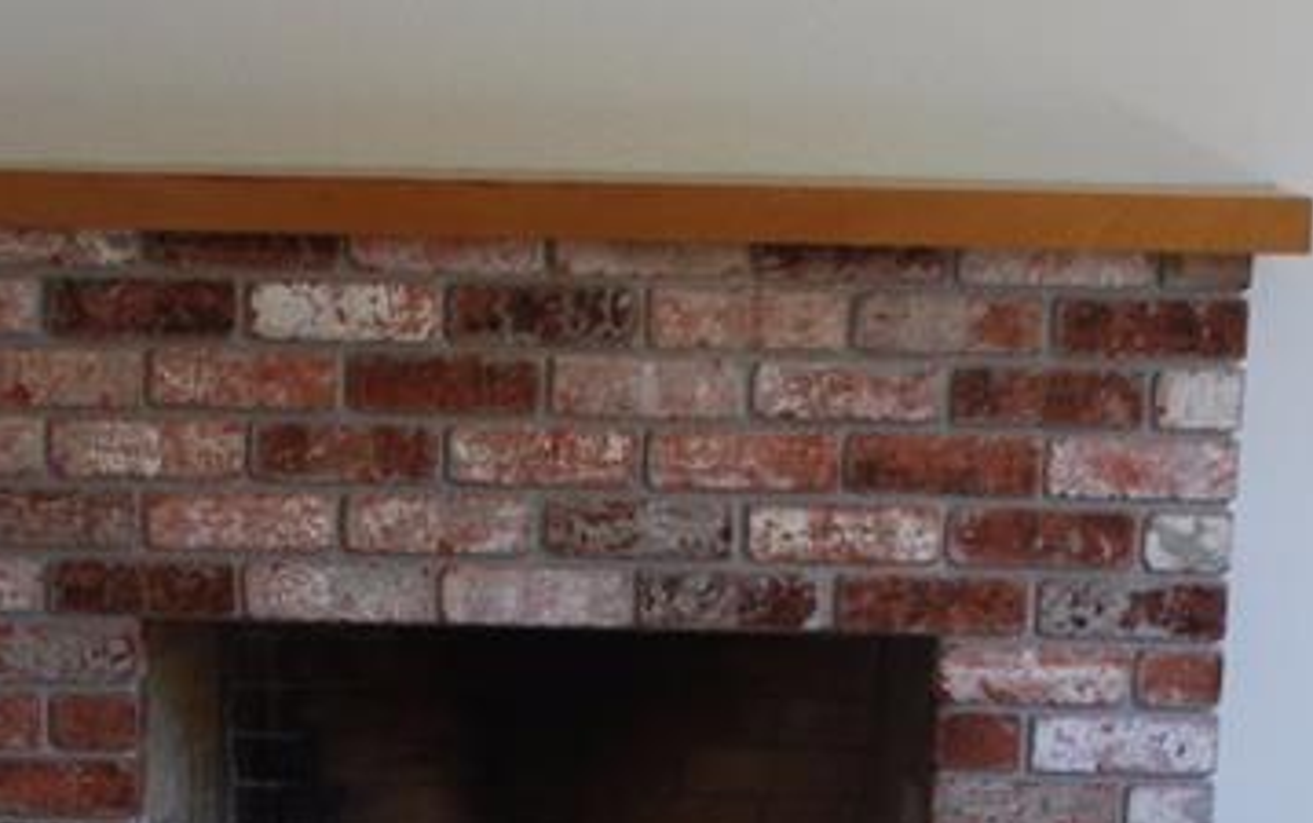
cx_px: 391
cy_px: 1509
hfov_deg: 18.0
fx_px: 4118
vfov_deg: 10.7
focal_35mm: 115
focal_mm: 18
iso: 200
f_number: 3.5
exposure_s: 1/50
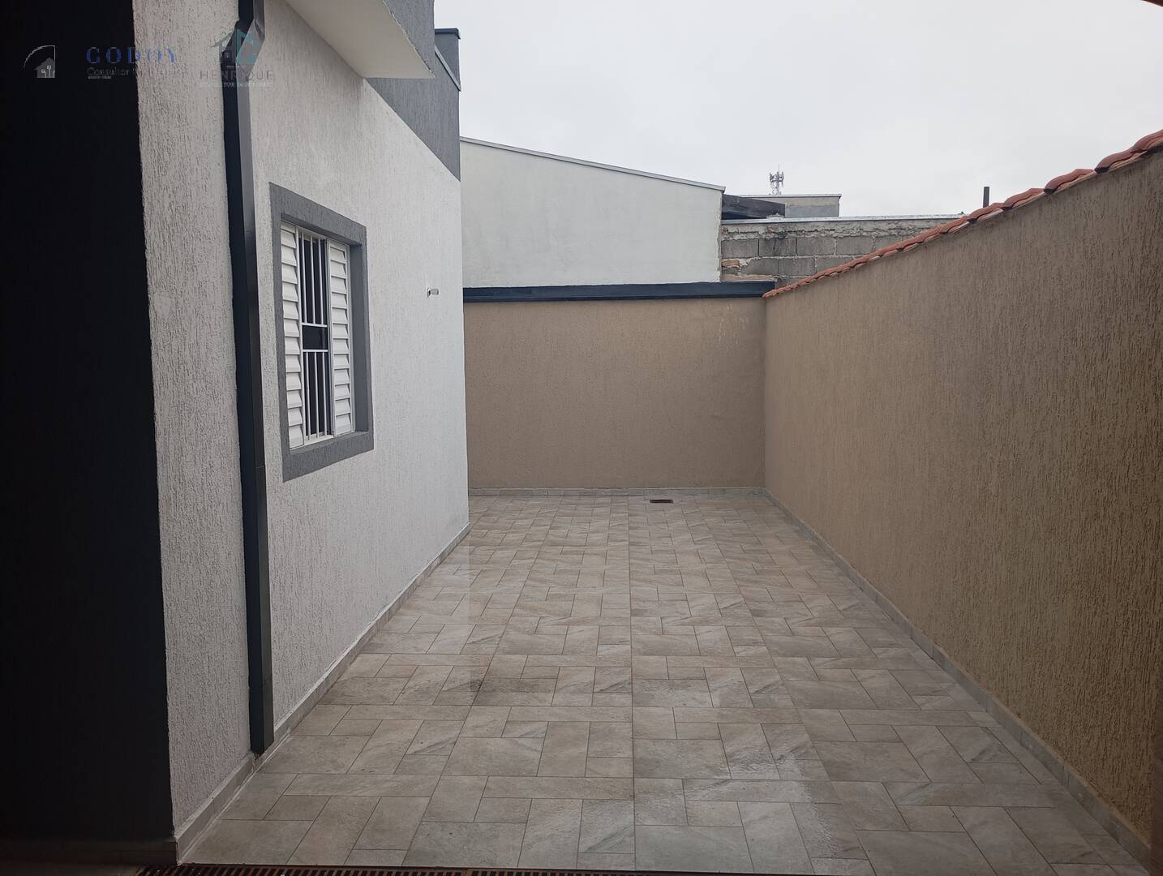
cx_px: 582
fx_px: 942
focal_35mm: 28
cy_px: 438
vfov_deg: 49.9
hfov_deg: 63.4
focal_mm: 4.27
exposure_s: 1/248
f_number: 1.8
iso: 102
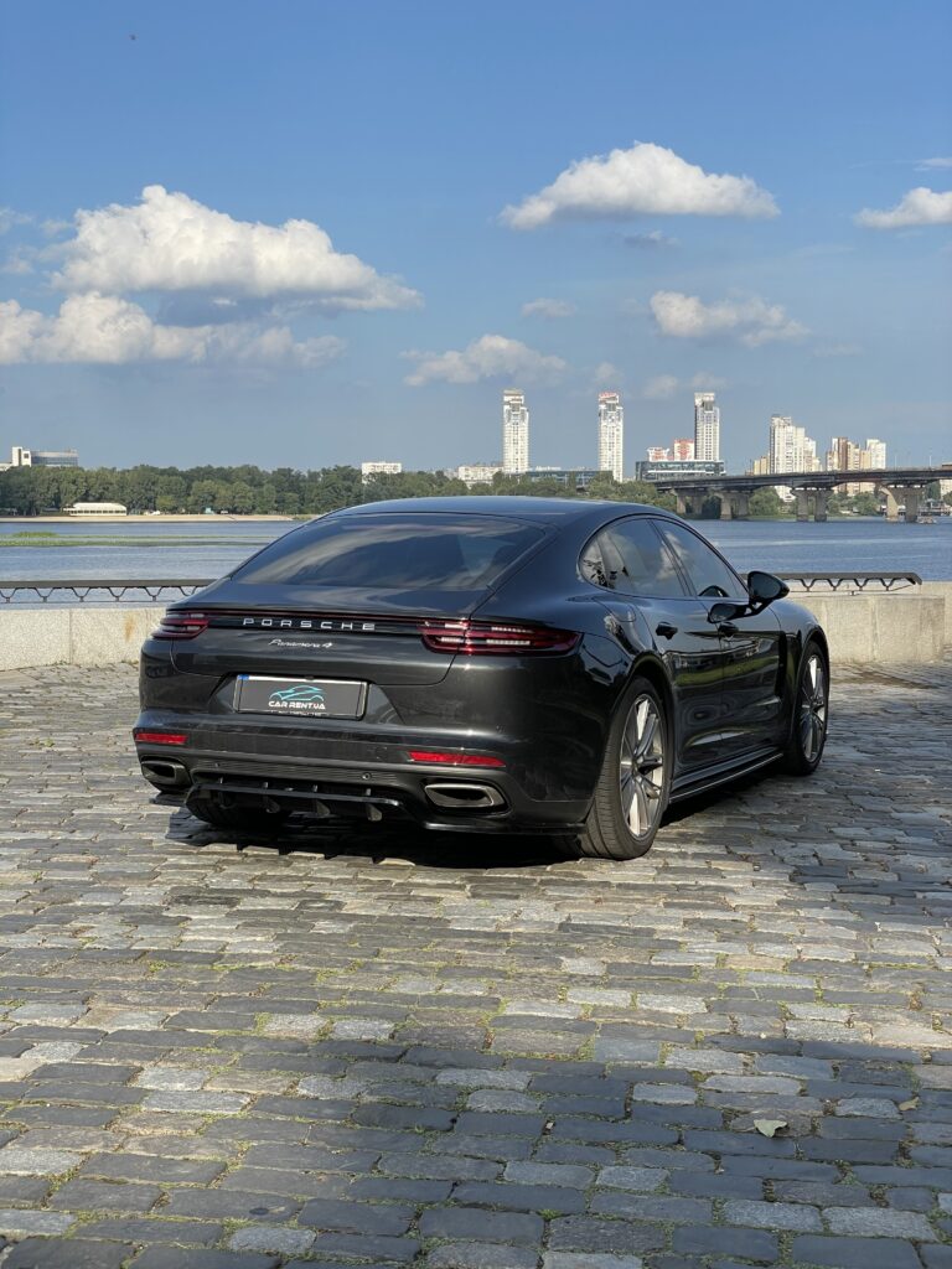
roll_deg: -0.1
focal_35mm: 52
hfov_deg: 28.0
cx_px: 476
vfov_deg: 36.8
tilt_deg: -3.1
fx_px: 1907
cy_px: 634
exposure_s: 1/1453
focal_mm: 6
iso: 25
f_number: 2
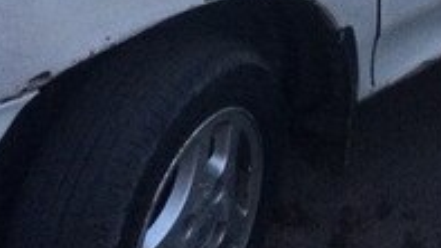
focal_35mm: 106
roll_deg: +0.3
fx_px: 1240
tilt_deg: -21.1
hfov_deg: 19.8
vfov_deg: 10.9
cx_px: 403
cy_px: -158
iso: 320
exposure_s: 1/33
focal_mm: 4.15
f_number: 2.2
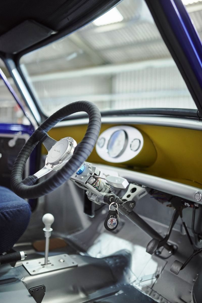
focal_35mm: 35
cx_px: 101
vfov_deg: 54.4
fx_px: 295
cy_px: 152
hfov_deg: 37.9
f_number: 1.4
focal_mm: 35
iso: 250
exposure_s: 1/125
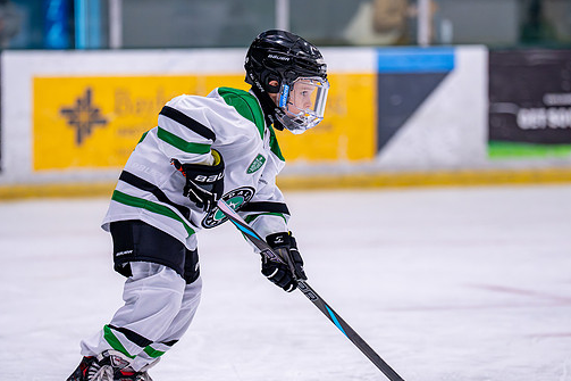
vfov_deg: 6.5
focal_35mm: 211
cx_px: 280
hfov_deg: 9.8
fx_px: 3345
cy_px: 199
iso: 2500
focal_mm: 150
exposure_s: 1/1250
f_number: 2.8
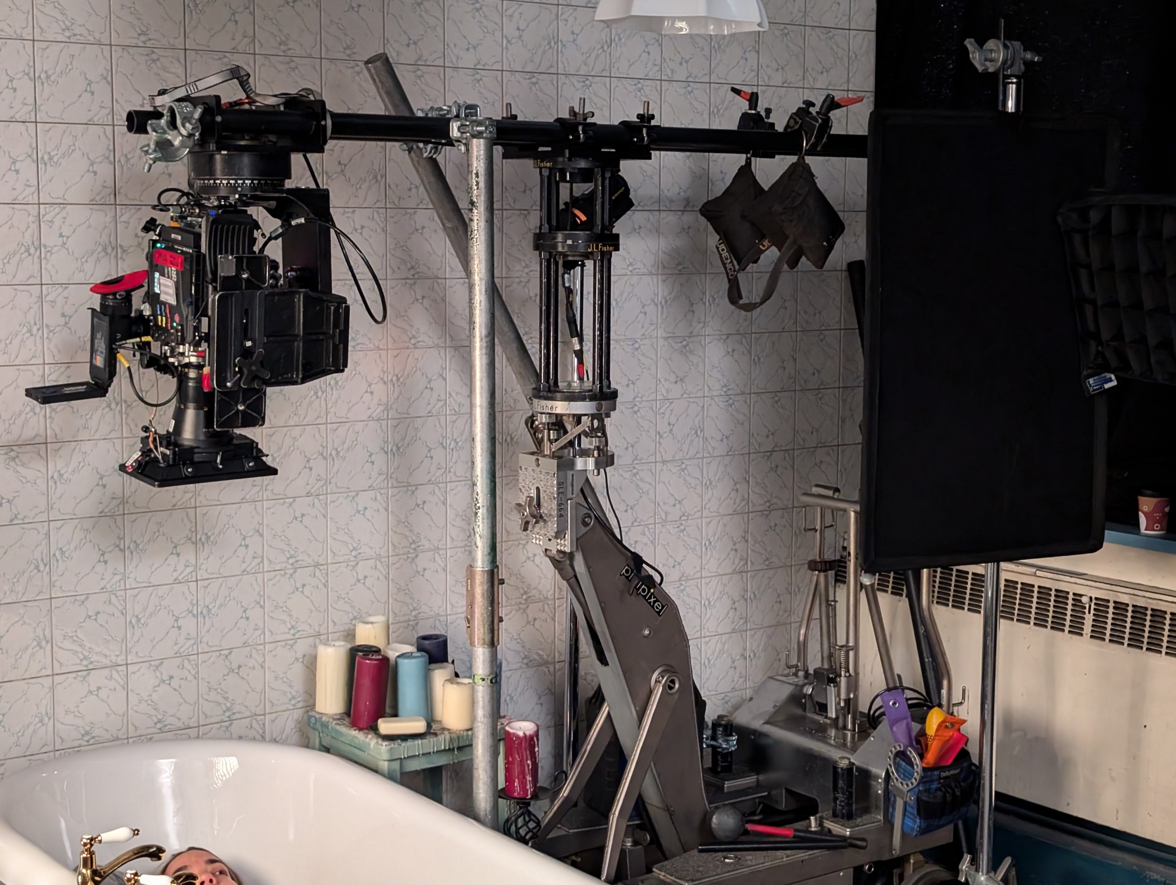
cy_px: 442
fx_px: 1667
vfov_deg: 29.7
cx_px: 588
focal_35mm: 49
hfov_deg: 38.9
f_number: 1.68
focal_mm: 6.9
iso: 496
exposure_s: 1/34.7
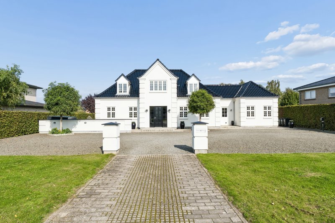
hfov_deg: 75.5
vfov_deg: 54.6
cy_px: 112
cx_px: 168
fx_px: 216
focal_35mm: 23
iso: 250
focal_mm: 15.5
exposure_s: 1/800
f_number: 8
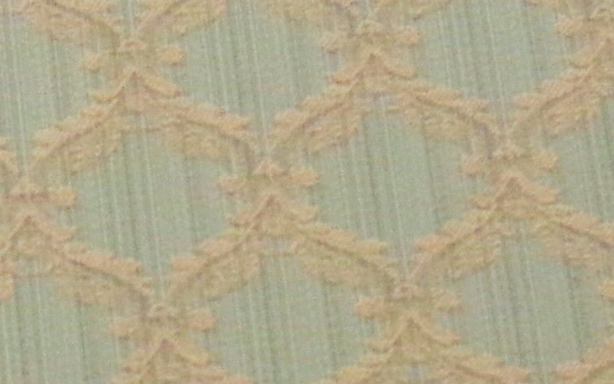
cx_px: -594
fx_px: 4451
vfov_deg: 4.9
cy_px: 188
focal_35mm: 266
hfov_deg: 7.6
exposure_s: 1/60
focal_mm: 23.13
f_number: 4
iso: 800
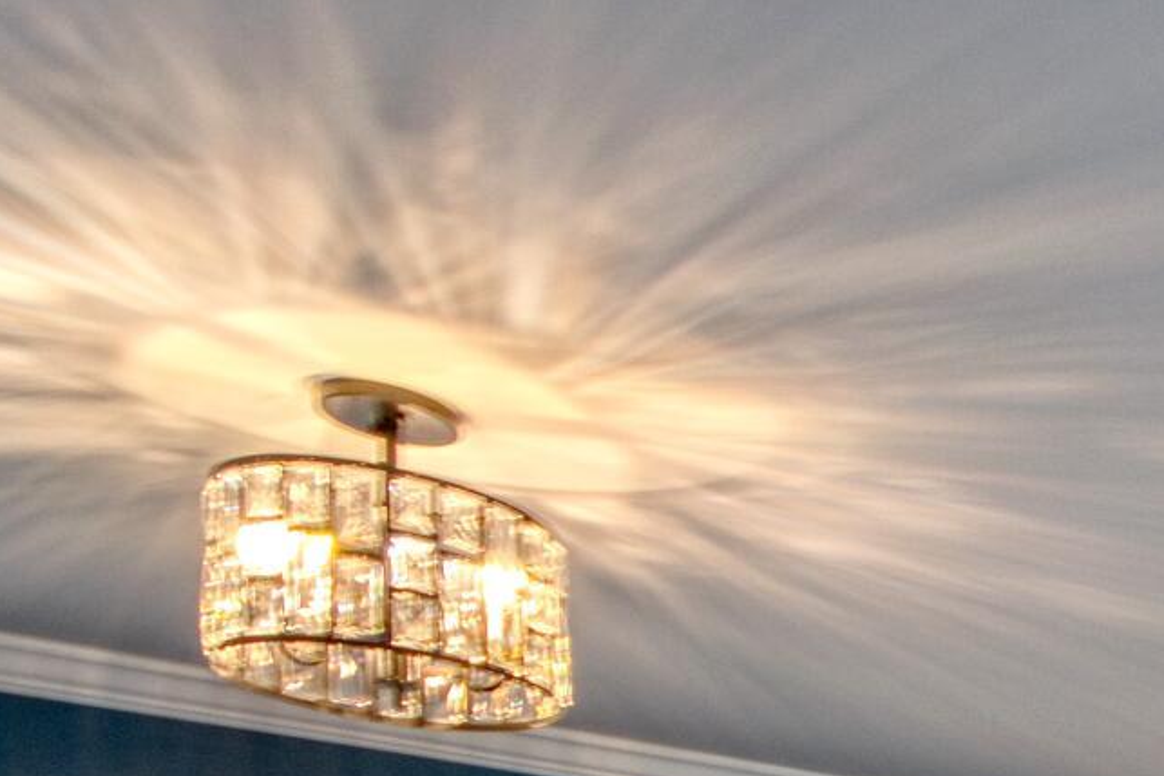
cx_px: 2042
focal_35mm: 56
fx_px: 1811
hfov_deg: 22.6
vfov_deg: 19.0
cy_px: 1362
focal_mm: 8
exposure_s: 1/6
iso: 200
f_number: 9
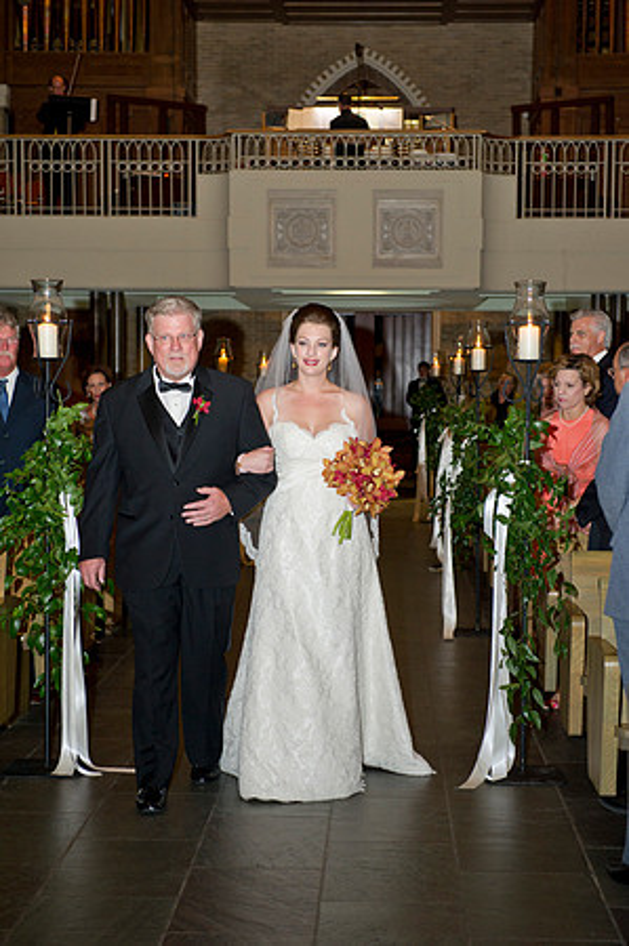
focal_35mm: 62
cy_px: 473
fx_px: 1629
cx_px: 314
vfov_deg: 32.4
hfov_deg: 21.9
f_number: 4.5
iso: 800
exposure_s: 1/60
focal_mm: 62
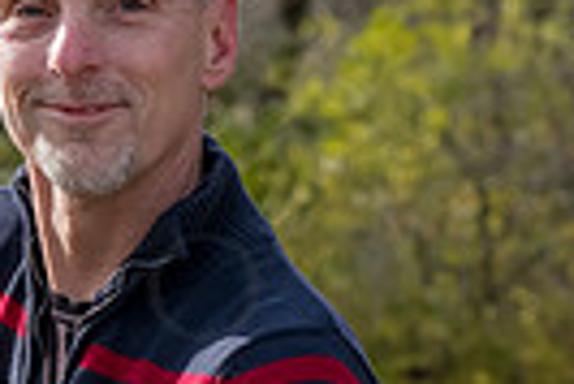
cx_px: -147
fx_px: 6385
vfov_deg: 3.4
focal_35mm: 400
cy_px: 498
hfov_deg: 5.1
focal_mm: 92
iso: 400
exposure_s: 1/500
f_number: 7.1
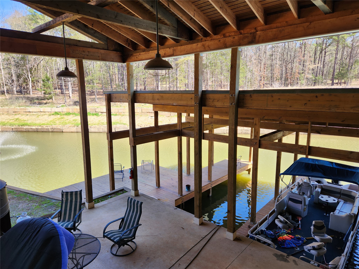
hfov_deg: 73.9
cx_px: 180
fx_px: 239
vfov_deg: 58.9
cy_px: 134
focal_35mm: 23
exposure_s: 1/194
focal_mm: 5.4
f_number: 1.8
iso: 20
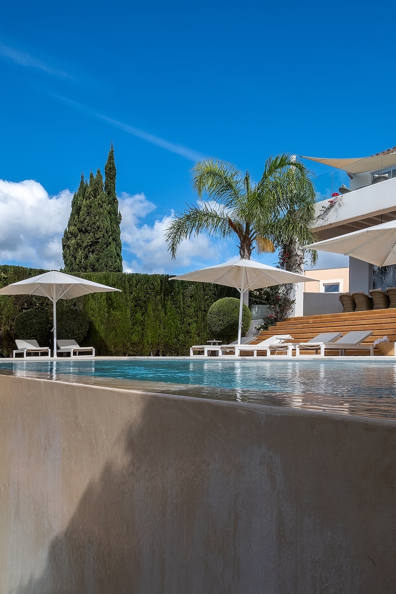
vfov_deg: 69.4
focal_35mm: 26
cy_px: 296
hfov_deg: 49.5
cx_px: 187
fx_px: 429
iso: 160
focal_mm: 11.5
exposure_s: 1/550
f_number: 10
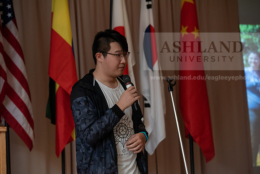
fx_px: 1156
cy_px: 87
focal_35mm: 160
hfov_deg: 12.8
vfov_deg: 8.6
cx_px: 130
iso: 2500
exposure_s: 1/125
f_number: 5.6
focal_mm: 160
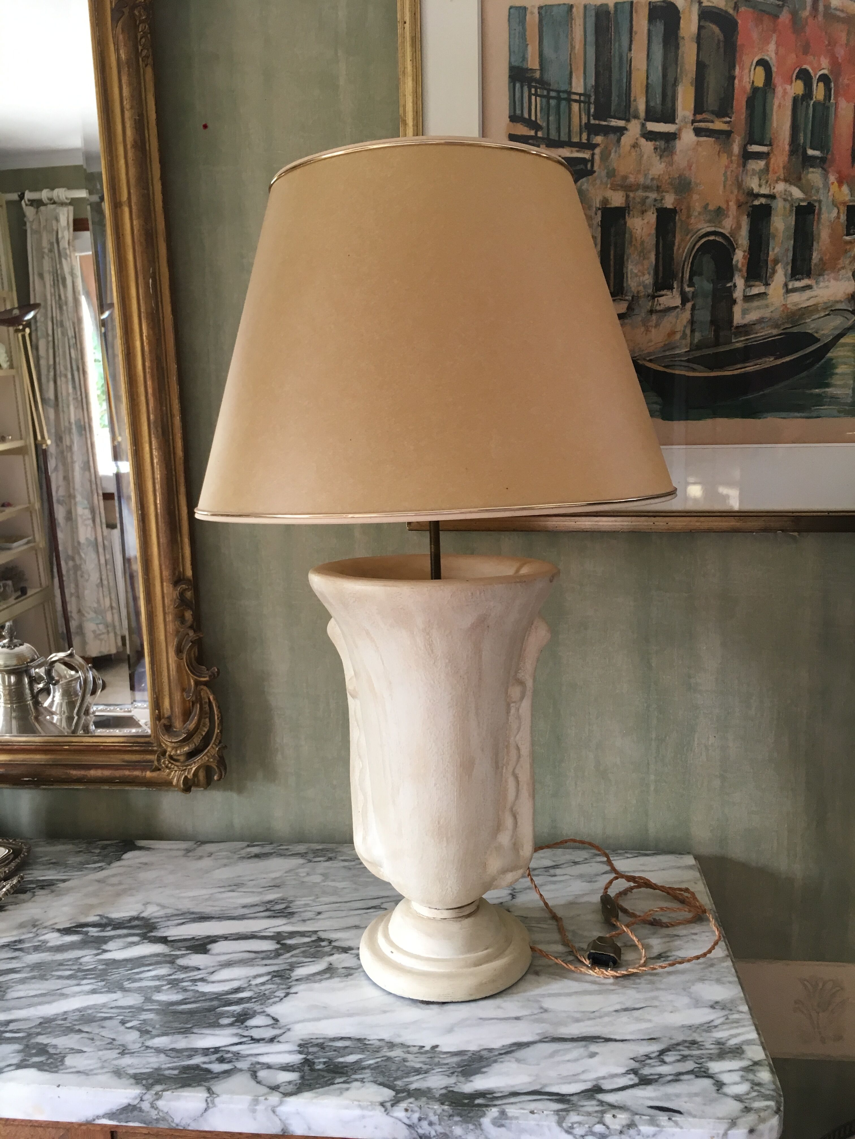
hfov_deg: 48.2
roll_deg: +1.0
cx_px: 428
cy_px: 570
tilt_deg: -7.9
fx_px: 955
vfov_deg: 61.7
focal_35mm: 29
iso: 100
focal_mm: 4.15
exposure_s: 1/33
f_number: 2.2
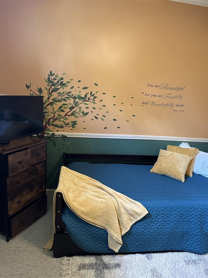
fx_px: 192
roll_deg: -5.0
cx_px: 104
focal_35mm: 24
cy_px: 139
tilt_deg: -13.0
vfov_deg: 71.6
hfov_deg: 56.8
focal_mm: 6.86
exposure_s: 1/60
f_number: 1.78
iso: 800
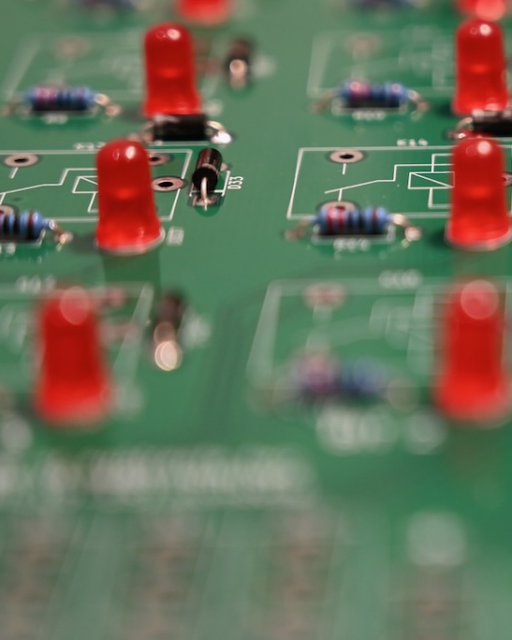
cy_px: 284
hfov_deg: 12.3
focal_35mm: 123
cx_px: 581
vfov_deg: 15.6
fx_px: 2328
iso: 1000
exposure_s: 1/125
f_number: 4
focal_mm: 70
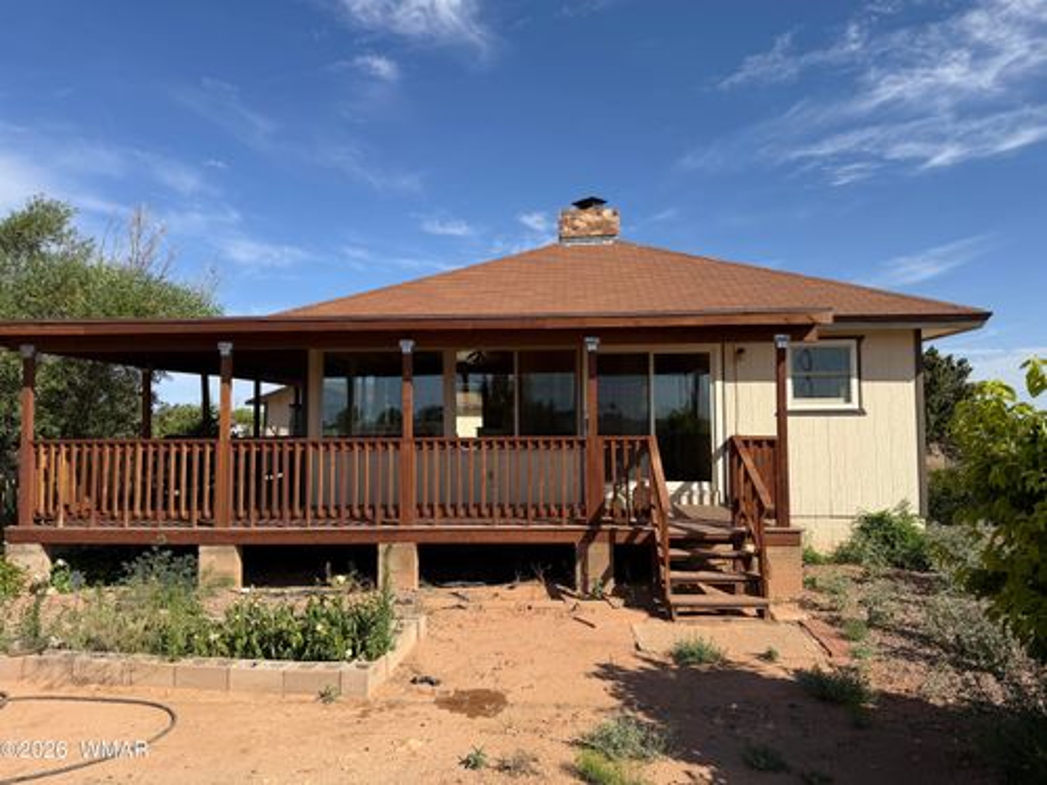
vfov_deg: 56.8
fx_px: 726
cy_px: 392
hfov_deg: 71.6
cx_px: 524
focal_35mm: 24
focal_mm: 6.76
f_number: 1.78
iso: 80
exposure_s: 1/4975
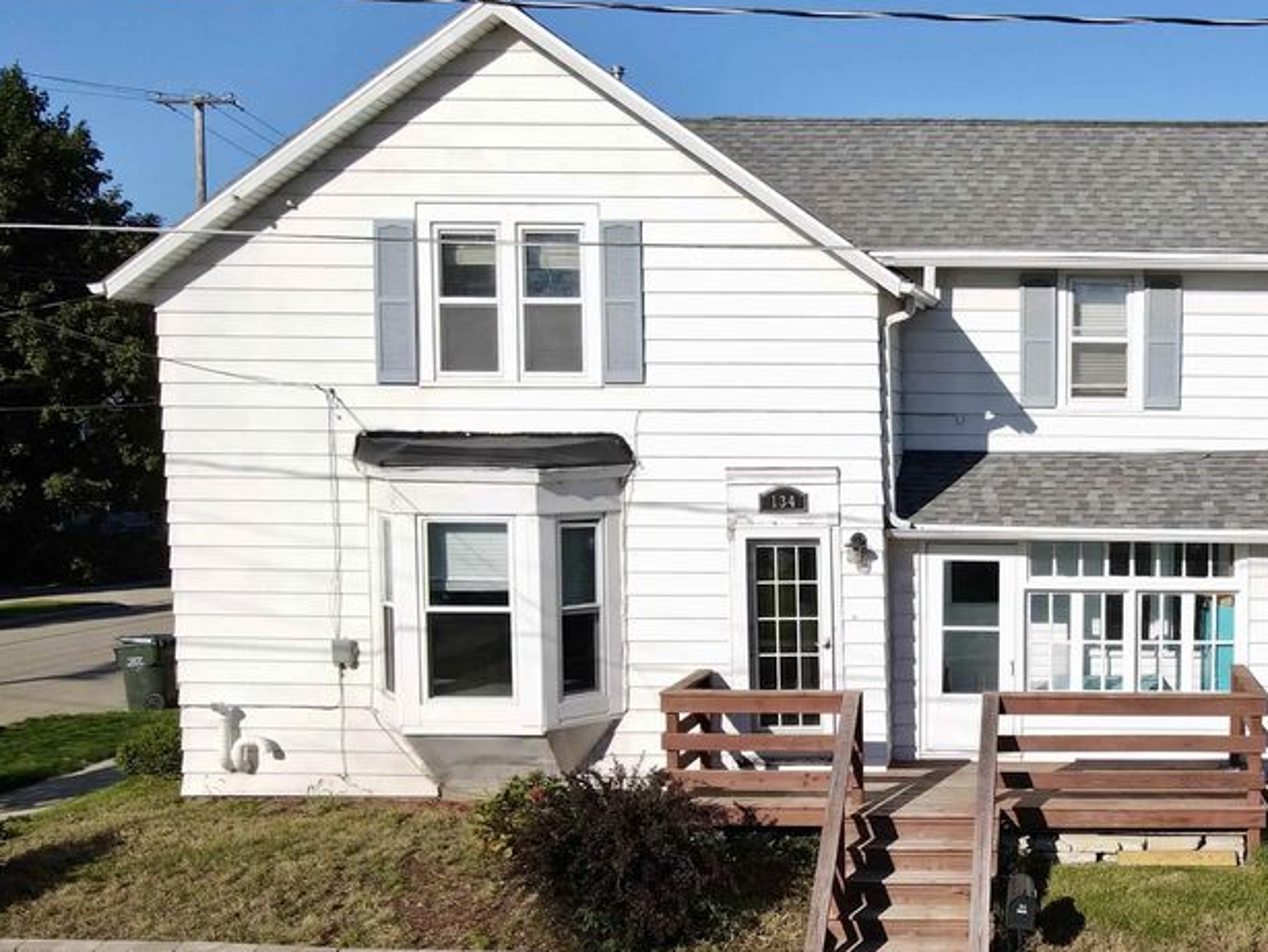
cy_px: 576
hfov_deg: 44.1
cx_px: 1051
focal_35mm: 40
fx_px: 1466
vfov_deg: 35.8
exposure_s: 1/1000
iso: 100
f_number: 2.8
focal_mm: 4.5
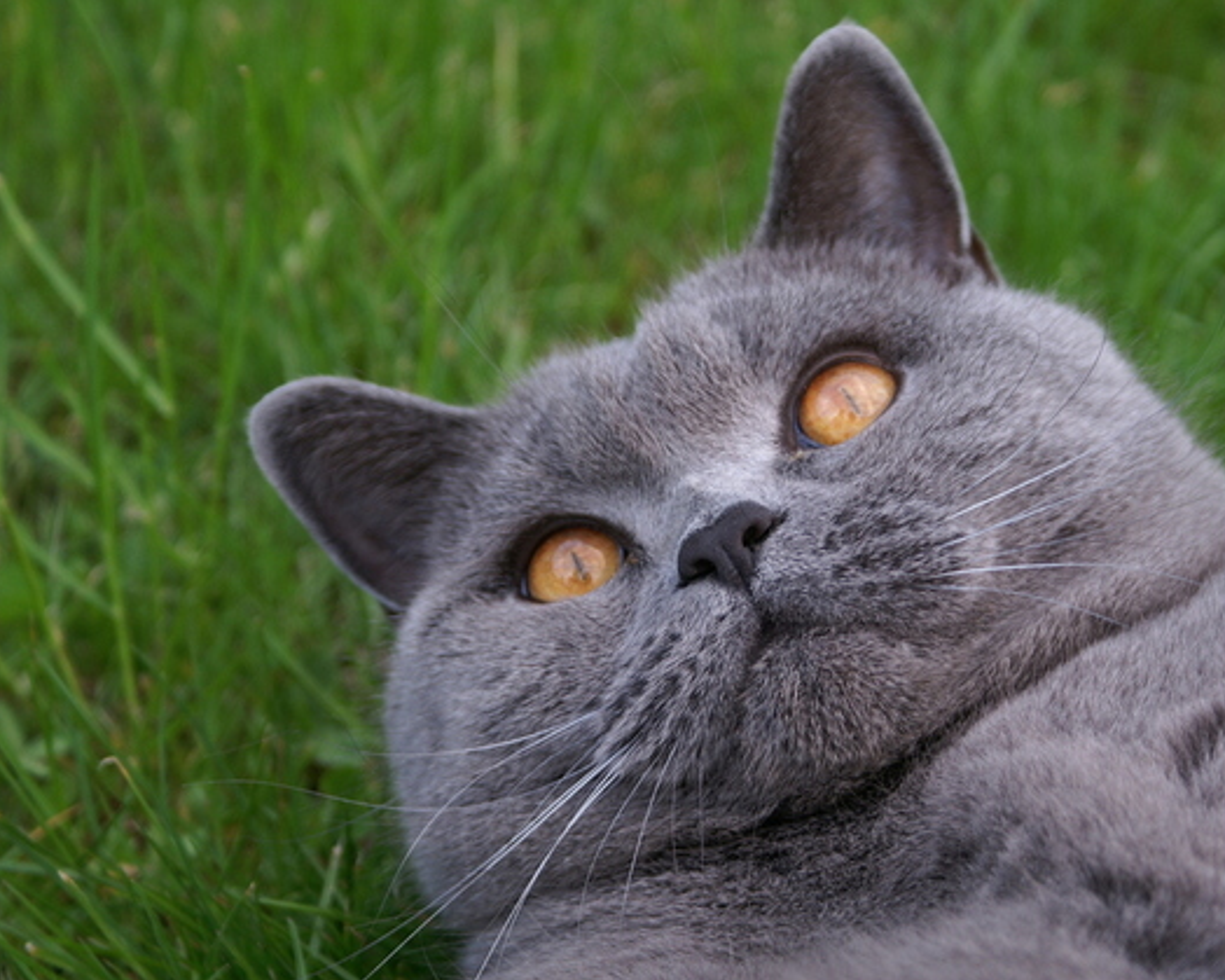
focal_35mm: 120
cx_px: 712
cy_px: 488
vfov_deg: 12.8
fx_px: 4350
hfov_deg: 16.0
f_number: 5.6
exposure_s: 1/30
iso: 200
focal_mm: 70
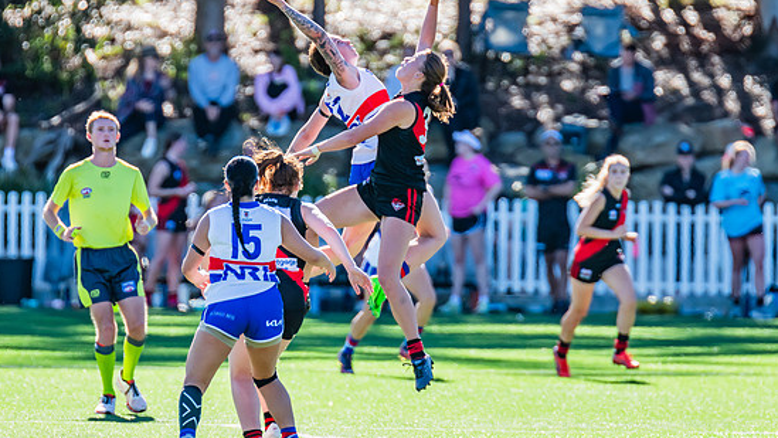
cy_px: 166
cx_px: 360
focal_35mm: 690
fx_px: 14236
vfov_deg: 1.8
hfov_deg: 3.1
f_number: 6.3
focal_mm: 550
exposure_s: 1/1250
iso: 800
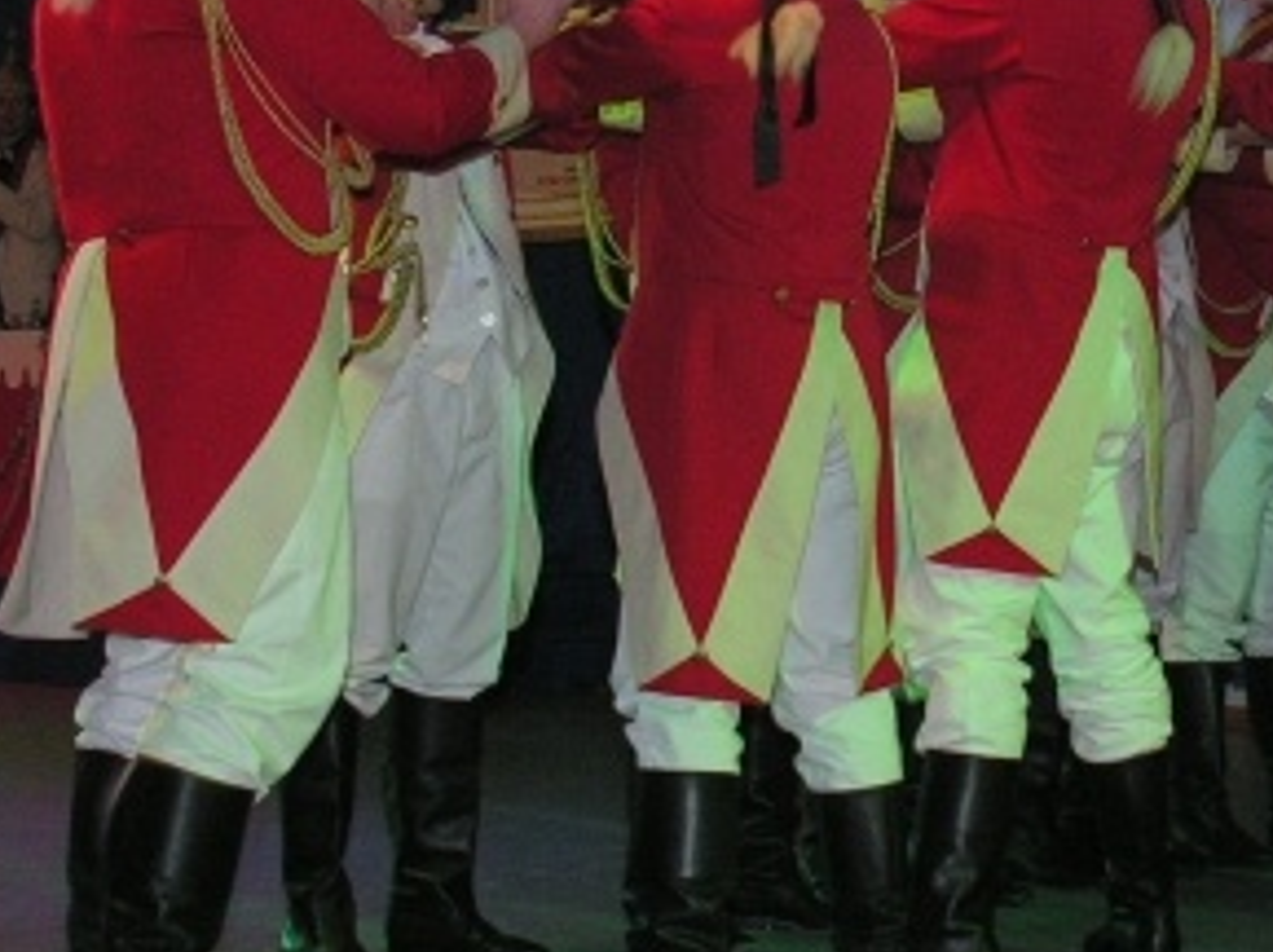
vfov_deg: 15.1
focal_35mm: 97
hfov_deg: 19.9
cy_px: 123
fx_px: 3563
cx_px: 1097
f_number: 4
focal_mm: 8.9
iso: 200
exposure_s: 1/60.1
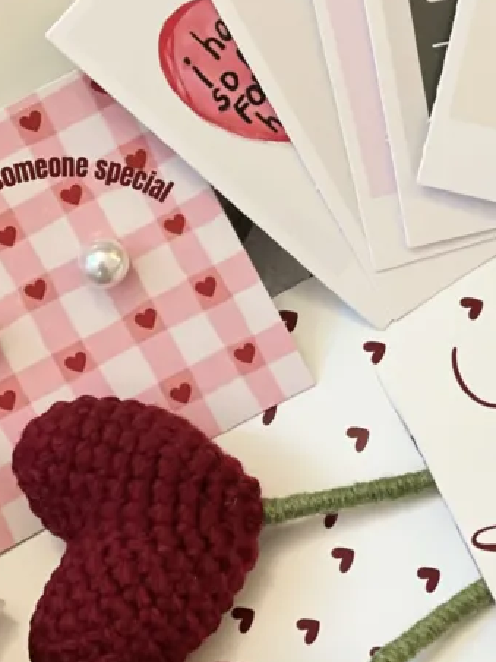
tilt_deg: -54.8
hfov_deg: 10.7
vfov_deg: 14.2
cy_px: 108
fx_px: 2636
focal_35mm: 138
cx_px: 452
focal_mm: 6
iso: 250
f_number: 2
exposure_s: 1/33
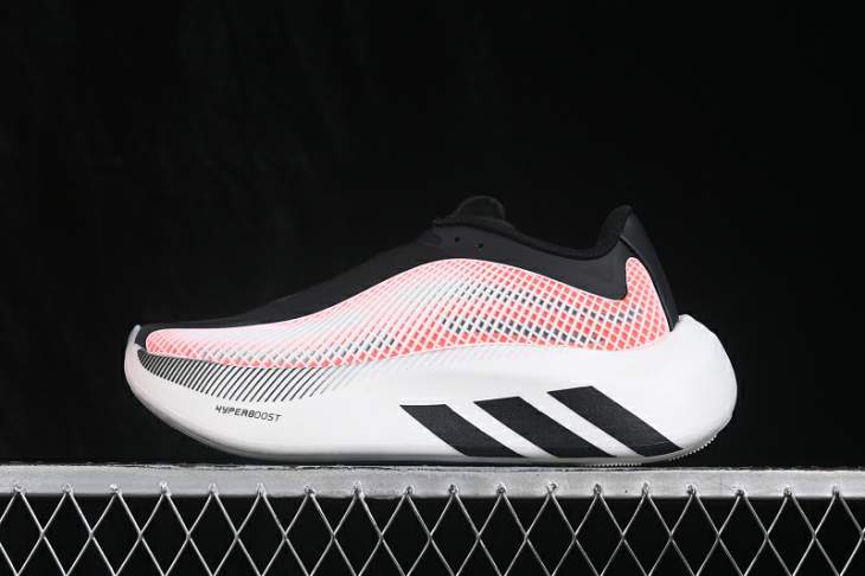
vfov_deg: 18.2
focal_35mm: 75
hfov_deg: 27.0
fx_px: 1801
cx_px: 432
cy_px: 288
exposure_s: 1/80
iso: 160
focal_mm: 50
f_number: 8
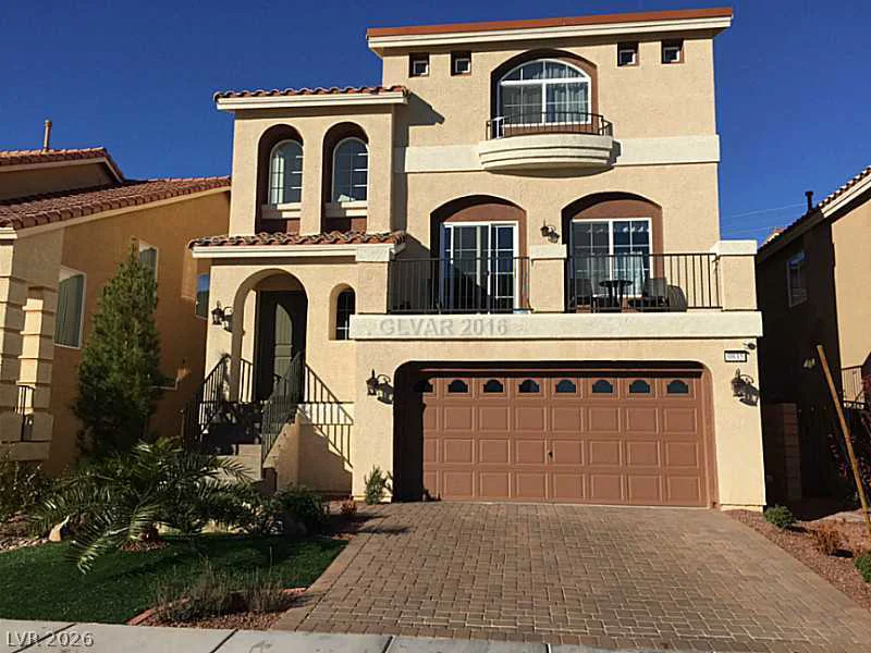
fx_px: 730
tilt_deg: +8.1
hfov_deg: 61.7
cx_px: 436
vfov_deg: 48.2
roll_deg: -1.7
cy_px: 326
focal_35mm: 29
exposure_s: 1/3968
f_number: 2.2
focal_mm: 4.15
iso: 32
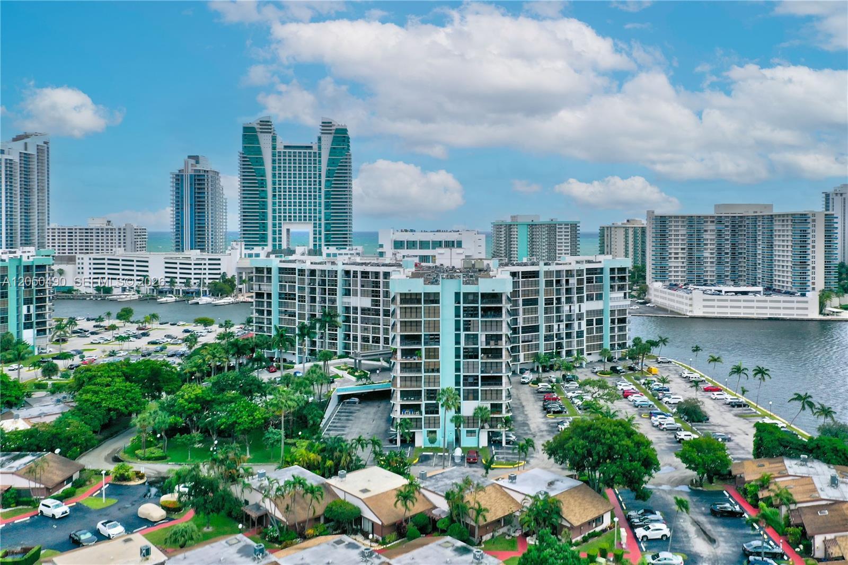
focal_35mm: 28
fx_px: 659
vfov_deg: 46.4
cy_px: 282
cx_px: 424
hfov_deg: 65.5
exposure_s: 1/1000
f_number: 7.1
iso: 100
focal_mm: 10.3
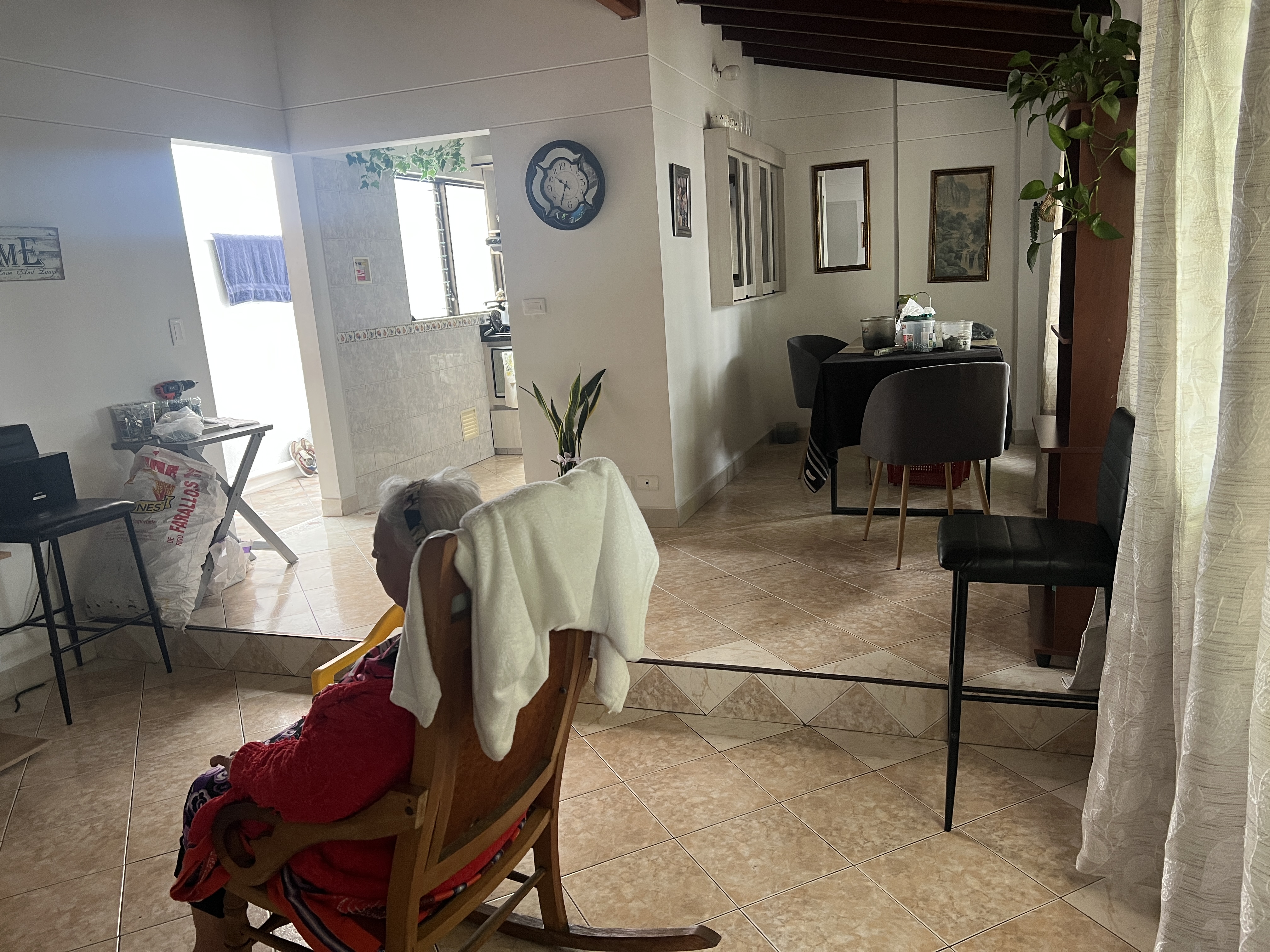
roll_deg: +4.1
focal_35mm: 26
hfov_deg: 67.3
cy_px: 476
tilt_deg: -11.8
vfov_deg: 53.1
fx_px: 954
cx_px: 635
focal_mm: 5.7
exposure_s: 1/60
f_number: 1.5
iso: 100
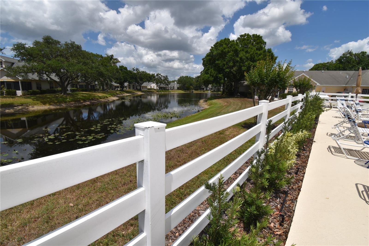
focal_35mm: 15
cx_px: 184
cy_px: 123
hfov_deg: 100.4
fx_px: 154
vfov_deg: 77.3
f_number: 14
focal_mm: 10
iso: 100
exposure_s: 1/200
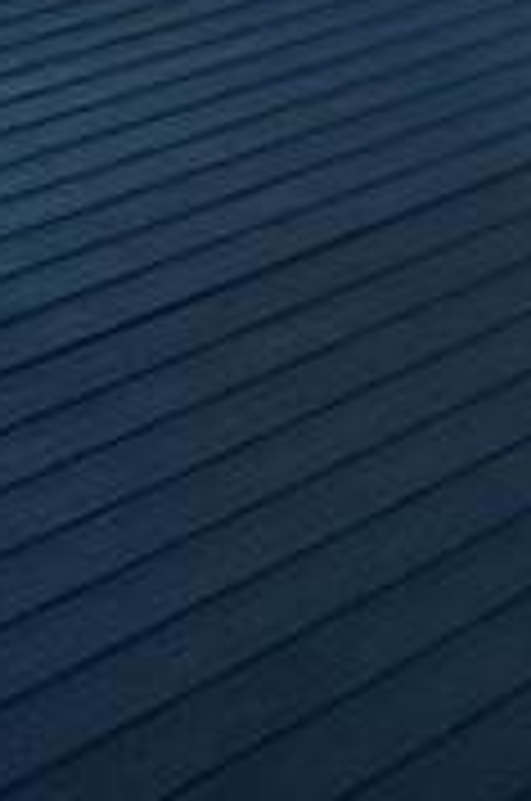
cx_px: 1917
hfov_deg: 9.2
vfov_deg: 18.8
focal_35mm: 84
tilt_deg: -4.2
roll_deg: -0.4
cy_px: -639
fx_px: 1866
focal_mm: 2.22
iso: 50
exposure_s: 1/914
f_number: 2.2
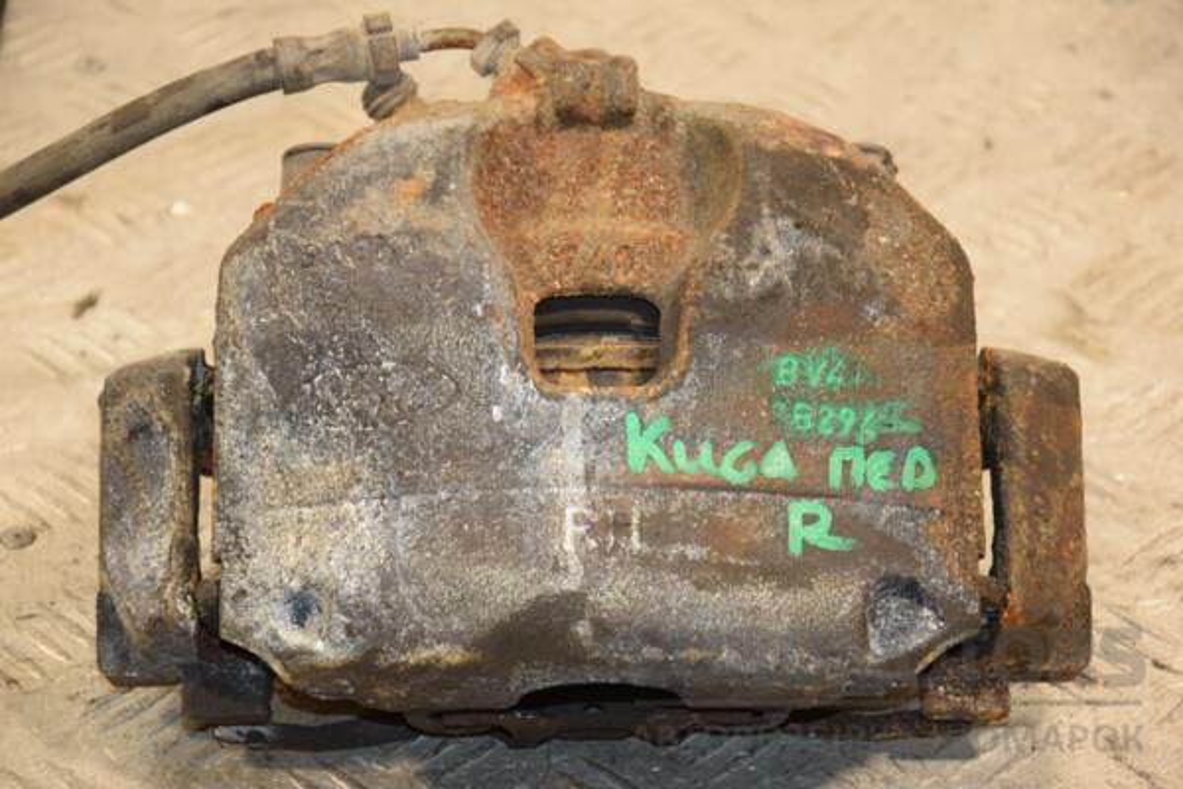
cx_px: 592
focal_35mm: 135
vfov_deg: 10.2
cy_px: 394
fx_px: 4436
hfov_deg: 15.2
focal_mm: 90
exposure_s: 1/100
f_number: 5.6
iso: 800
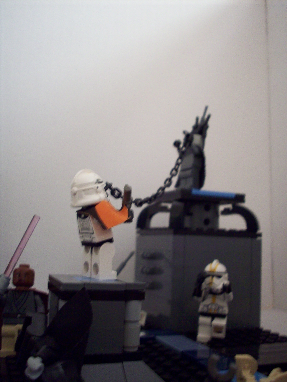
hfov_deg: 38.7
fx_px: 409
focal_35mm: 37
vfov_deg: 50.1
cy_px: 191
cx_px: 144
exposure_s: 1/12.8
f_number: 2.8
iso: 160
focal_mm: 6.2
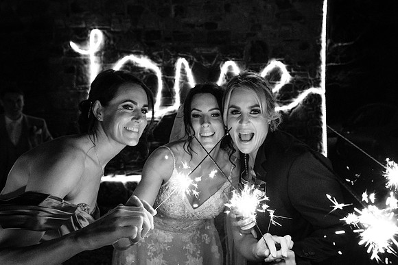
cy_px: 145
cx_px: 226
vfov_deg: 46.9
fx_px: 306
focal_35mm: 28
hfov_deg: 65.8
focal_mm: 16
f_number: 3.2
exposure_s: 1/160
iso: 2500
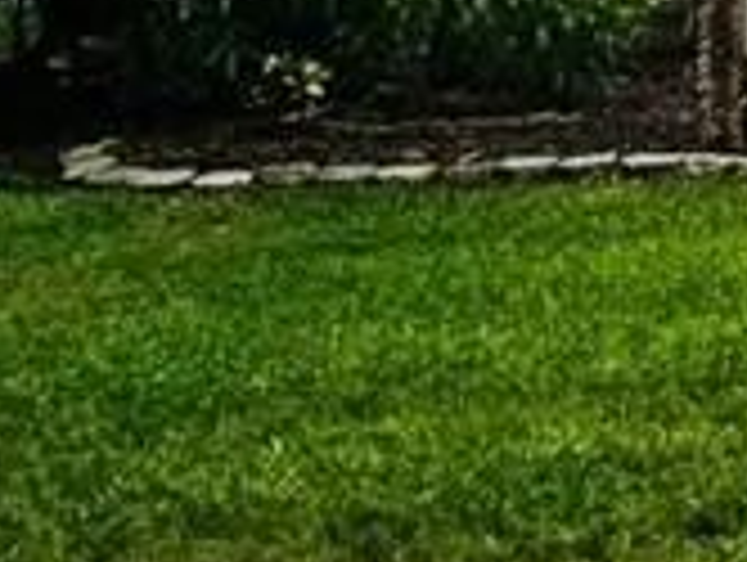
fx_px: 1729
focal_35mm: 80
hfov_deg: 19.1
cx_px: 1314
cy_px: -144
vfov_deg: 17.5
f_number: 2.2
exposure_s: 1/2000
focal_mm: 2.2
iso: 50
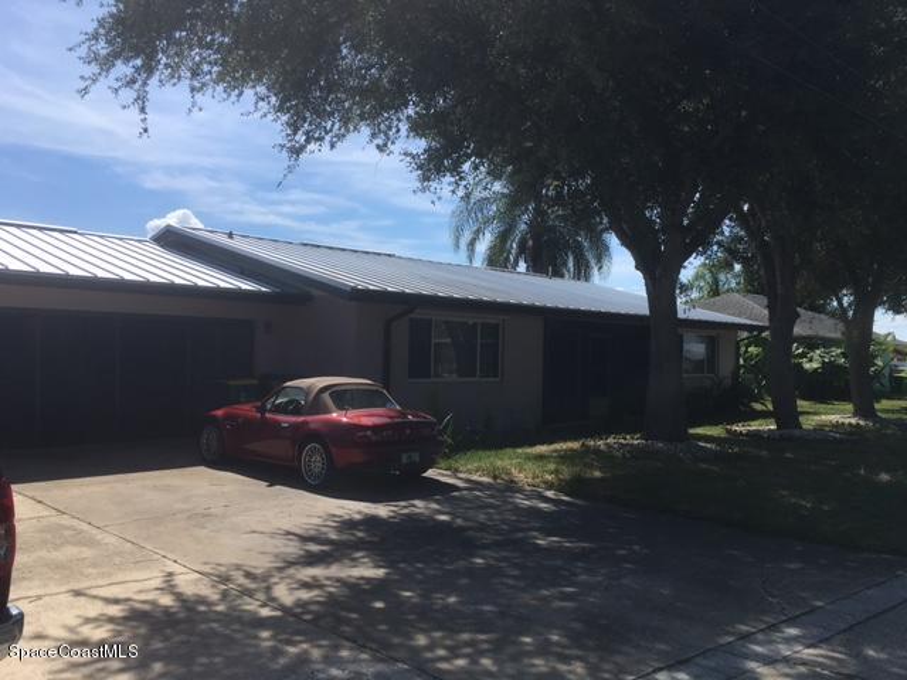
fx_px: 760
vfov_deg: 48.2
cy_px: 340
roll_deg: -1.4
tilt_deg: +2.1
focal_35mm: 29
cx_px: 454
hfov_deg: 61.7
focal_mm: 4.15
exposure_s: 1/2331
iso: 25
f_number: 2.2
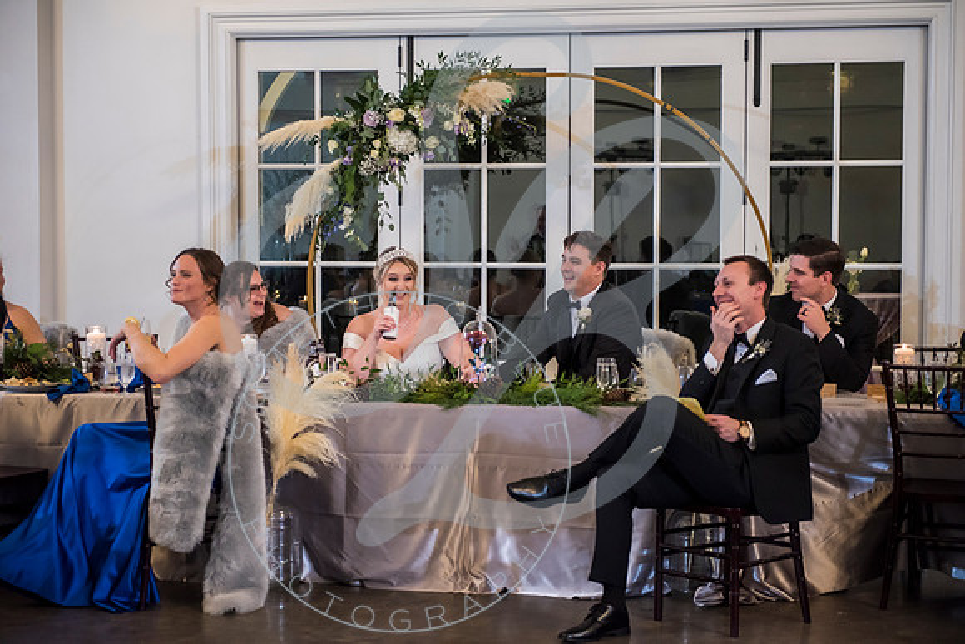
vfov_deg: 19.4
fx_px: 1881
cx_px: 482
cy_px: 322
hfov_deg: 28.8
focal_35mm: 70
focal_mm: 70
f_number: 2.8
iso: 1600
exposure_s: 1/125
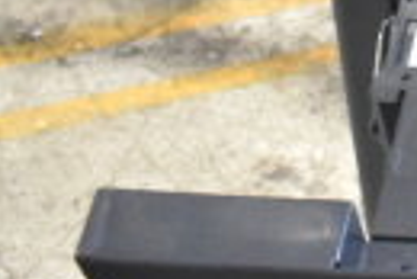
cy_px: 27
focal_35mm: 127
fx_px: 1473
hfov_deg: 13.2
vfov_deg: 10.8
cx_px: 917
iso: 6400
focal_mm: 18
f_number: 6.3
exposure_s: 1/160
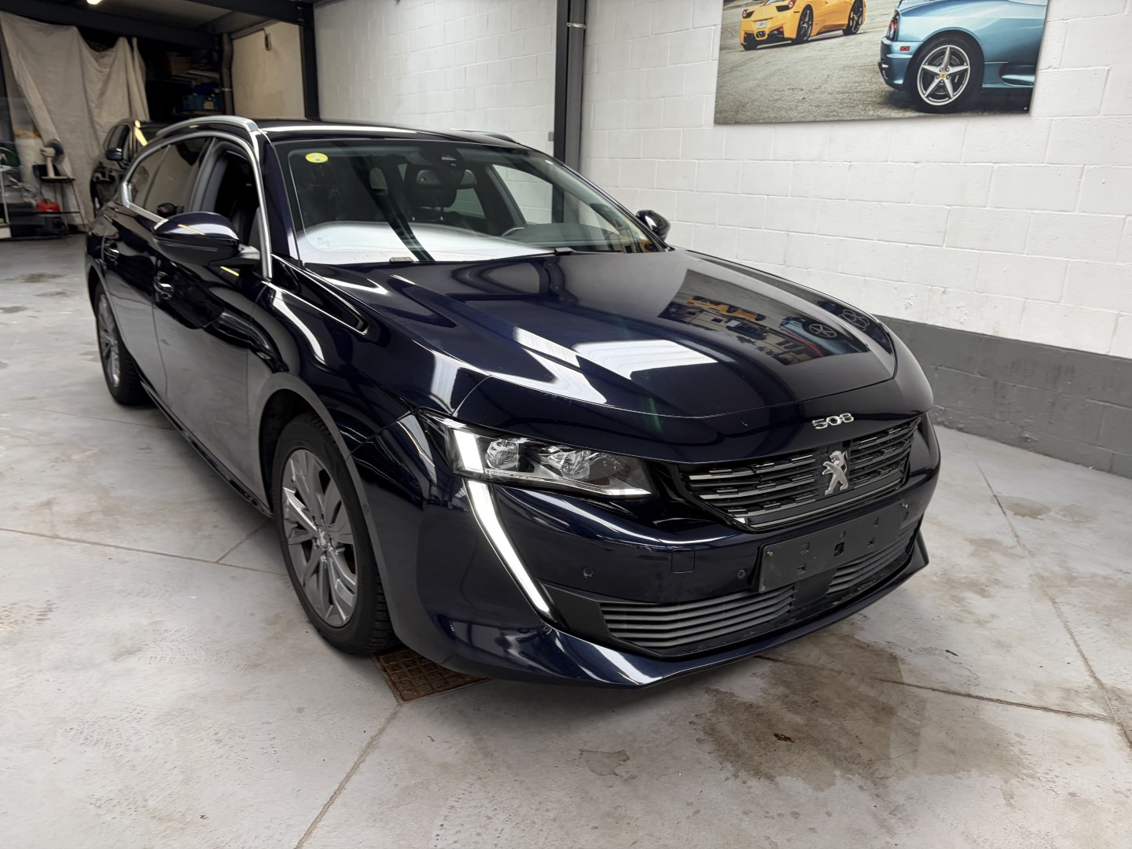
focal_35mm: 26
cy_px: 424
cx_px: 566
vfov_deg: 53.1
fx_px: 850
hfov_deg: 67.3
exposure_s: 1/100
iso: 64
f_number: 1.6
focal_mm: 5.96
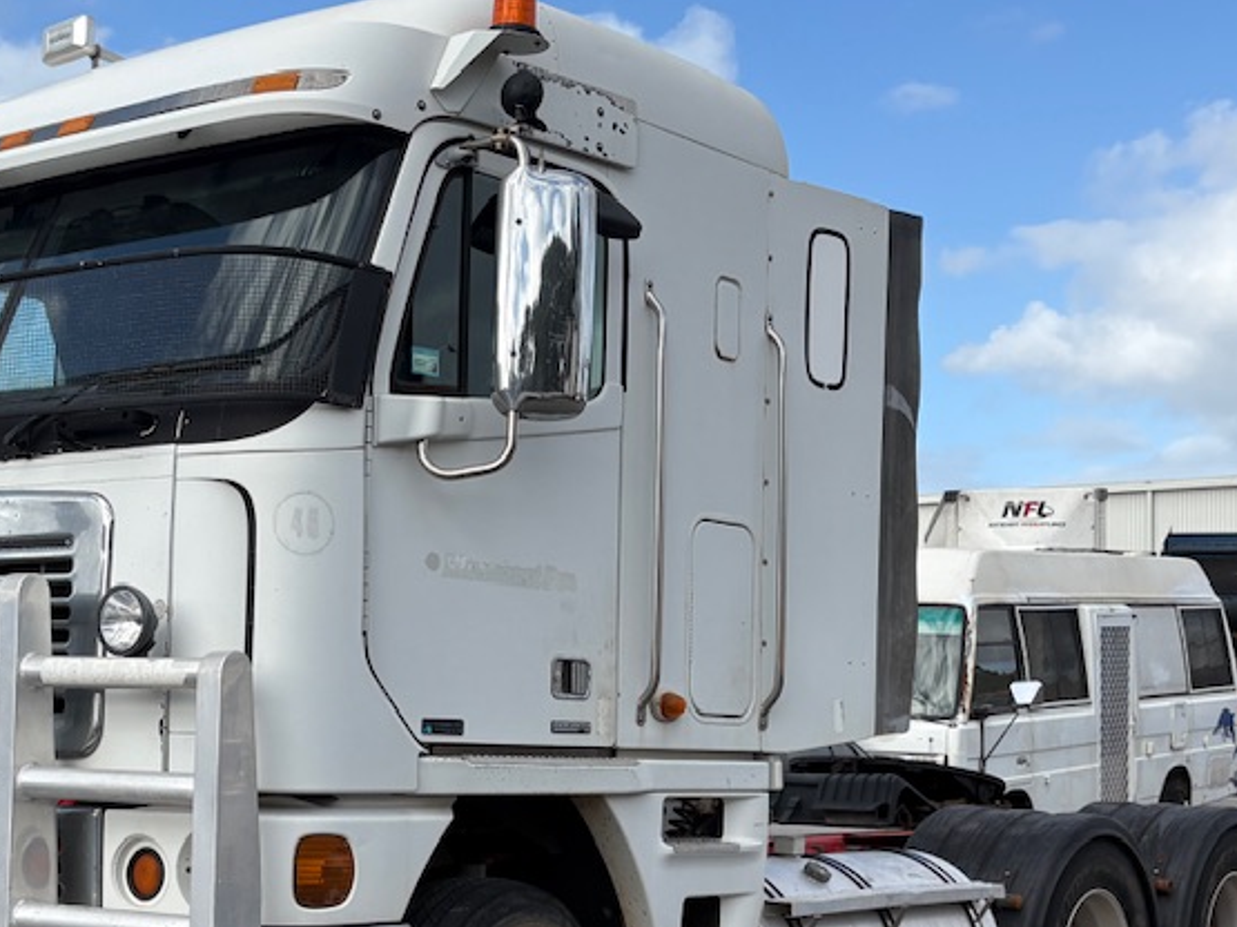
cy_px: 640
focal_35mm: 60
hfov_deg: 31.9
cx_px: 415
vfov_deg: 24.3
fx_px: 2144
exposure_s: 1/2985
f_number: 1.6
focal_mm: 5.96
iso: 50
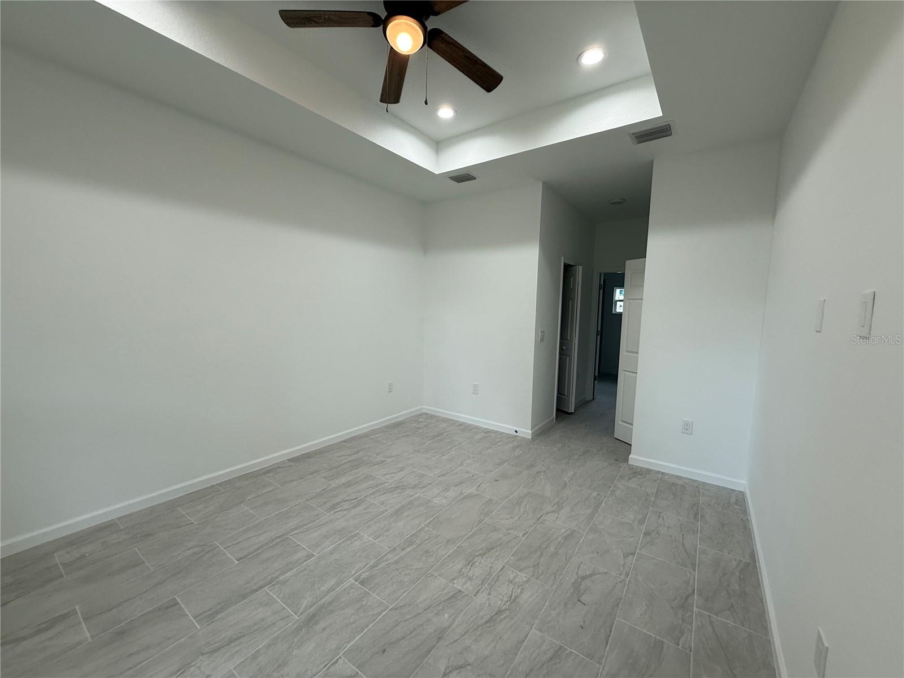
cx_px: 452
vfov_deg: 85.7
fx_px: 366
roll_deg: -1.8
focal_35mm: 14
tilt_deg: -5.4
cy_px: 339
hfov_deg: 102.1
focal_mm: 2.22
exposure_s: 1/120
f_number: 2.2
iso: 100
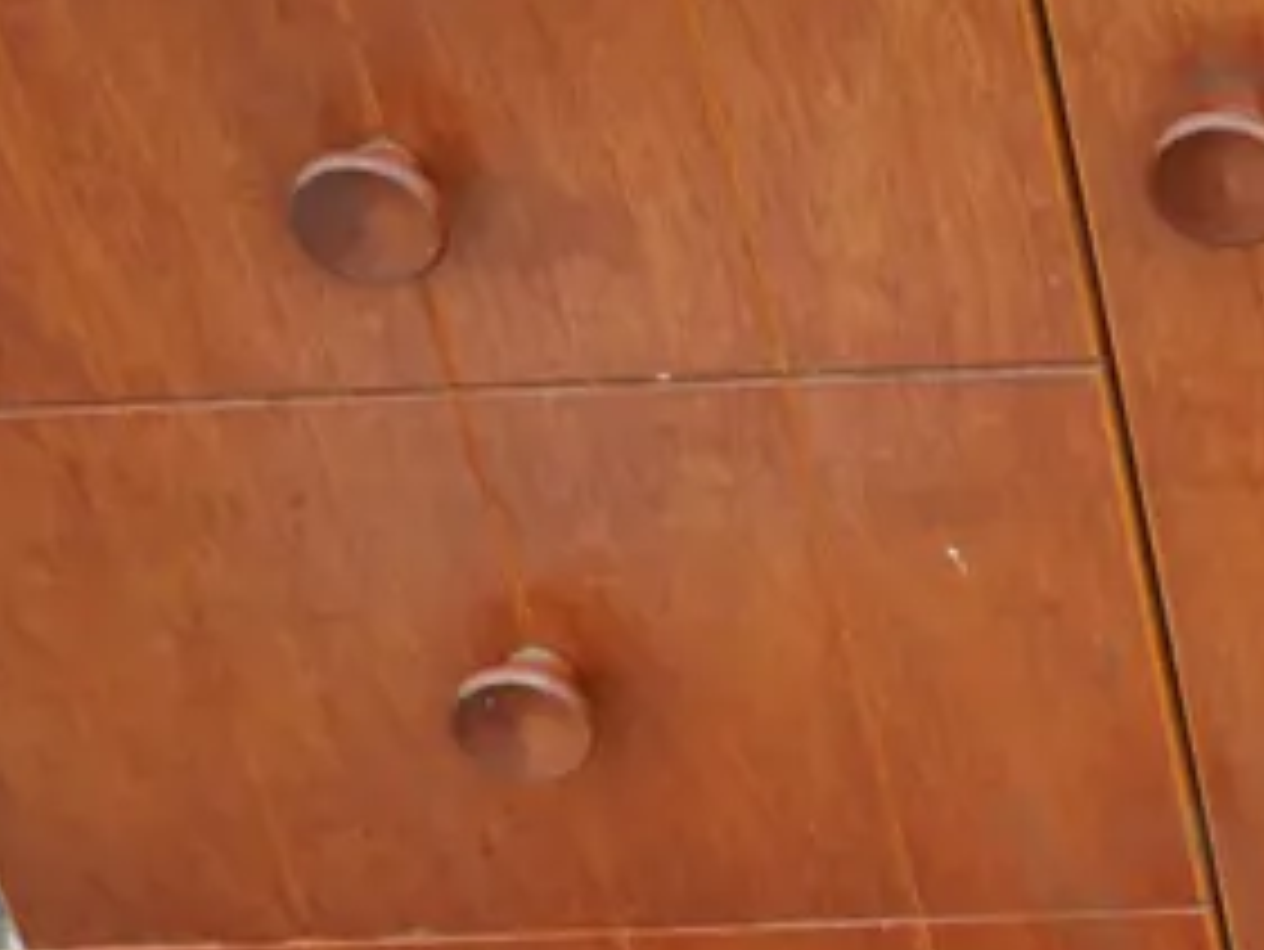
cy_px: 230
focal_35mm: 131
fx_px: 4785
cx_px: 2078
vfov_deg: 11.3
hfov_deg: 13.8
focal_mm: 18
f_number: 5
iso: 800
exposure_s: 1/60
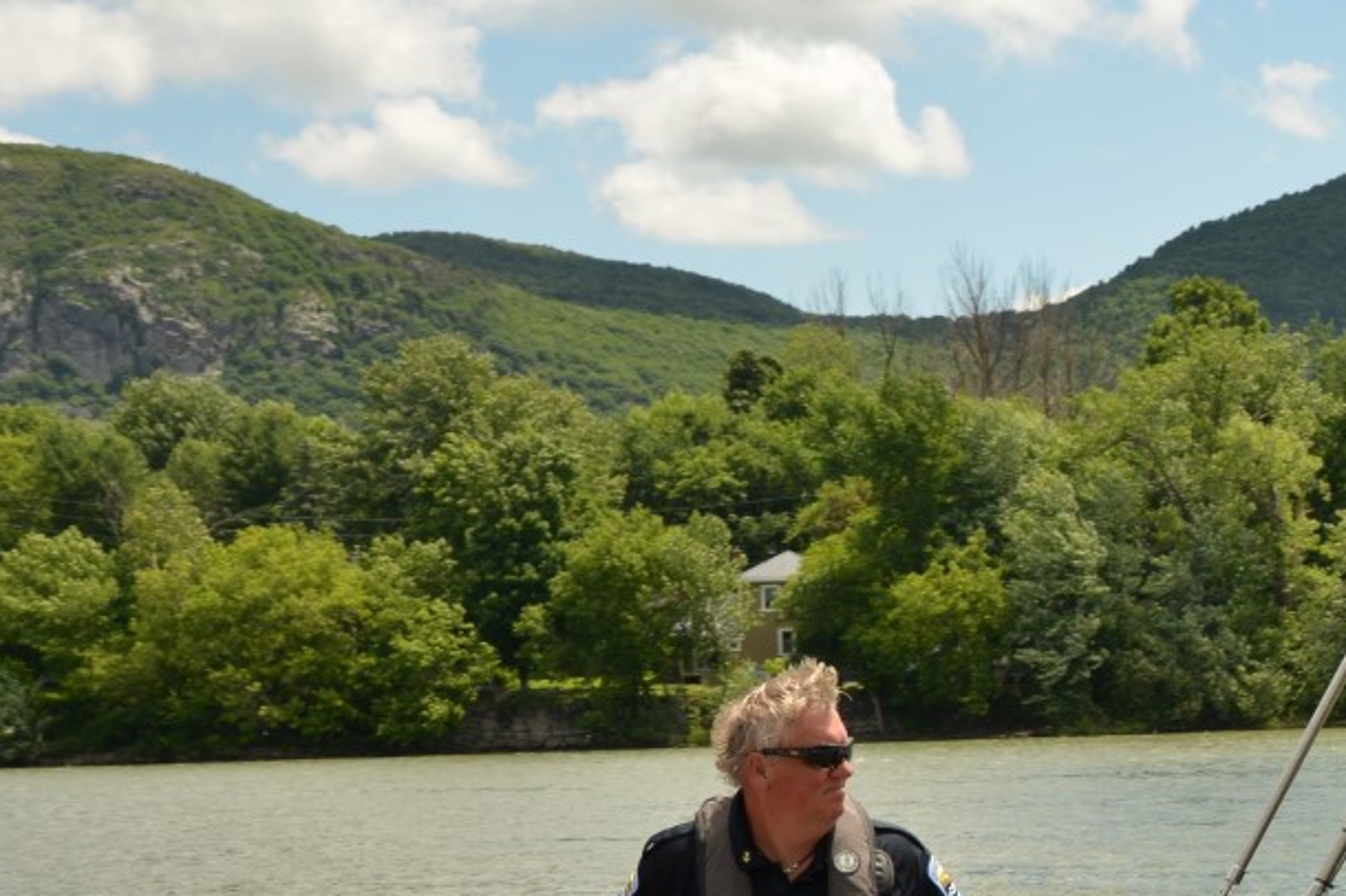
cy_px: 896
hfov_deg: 21.1
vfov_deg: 14.5
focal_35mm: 93
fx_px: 3475
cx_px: 1386
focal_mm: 35
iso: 320
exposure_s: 1/250
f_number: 13
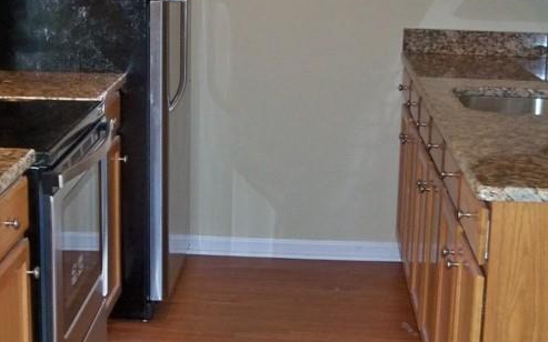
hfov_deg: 26.8
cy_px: 127
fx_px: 1150
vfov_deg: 16.9
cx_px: 230
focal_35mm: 77
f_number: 3.5
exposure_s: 1/30
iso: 200
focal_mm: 6.2
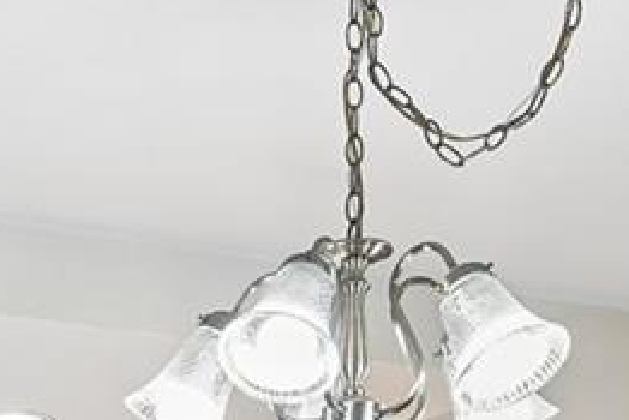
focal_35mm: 119
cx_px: -185
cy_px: 980
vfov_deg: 10.2
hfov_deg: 16.3
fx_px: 2081
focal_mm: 19.5
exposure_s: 1/13
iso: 400
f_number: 10
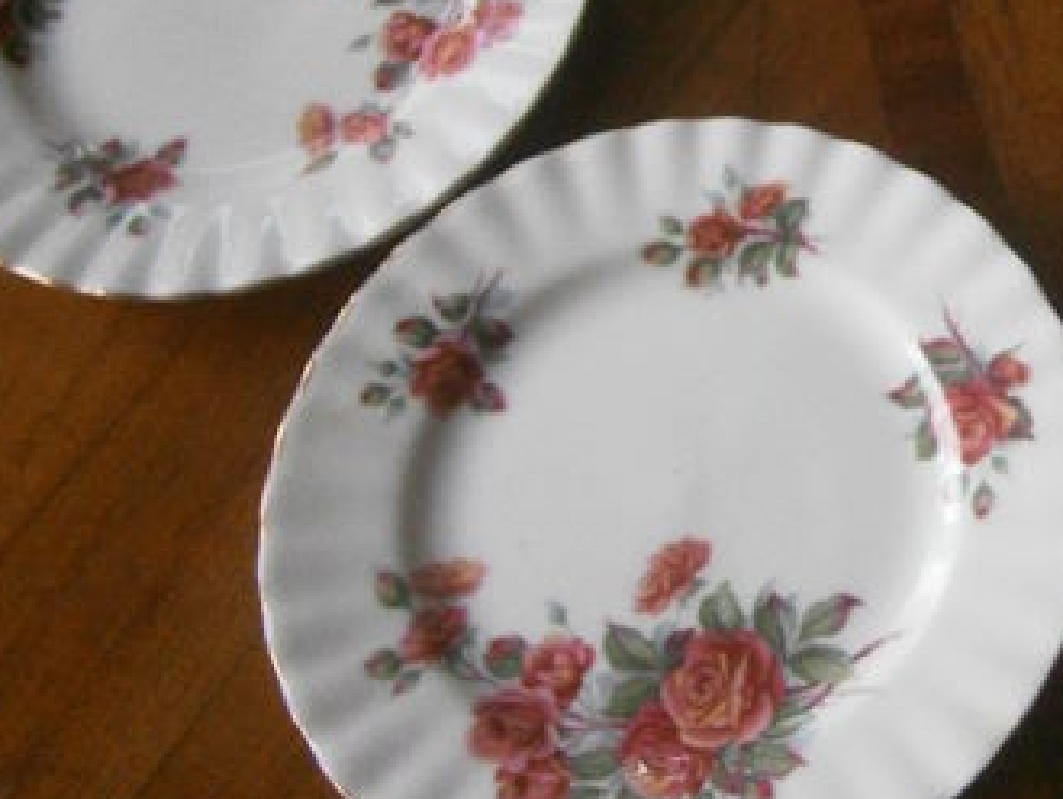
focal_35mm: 63
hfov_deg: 28.6
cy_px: 151
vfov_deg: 23.0
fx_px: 1936
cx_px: 1086
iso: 500
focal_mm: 4.7
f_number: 2.8
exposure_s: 1/250
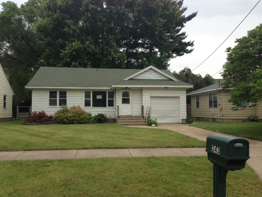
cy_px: 98
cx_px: 131
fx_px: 250
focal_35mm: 33
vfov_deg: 42.9
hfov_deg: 55.4
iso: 50
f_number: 2.4
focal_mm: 4.13
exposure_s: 1/609
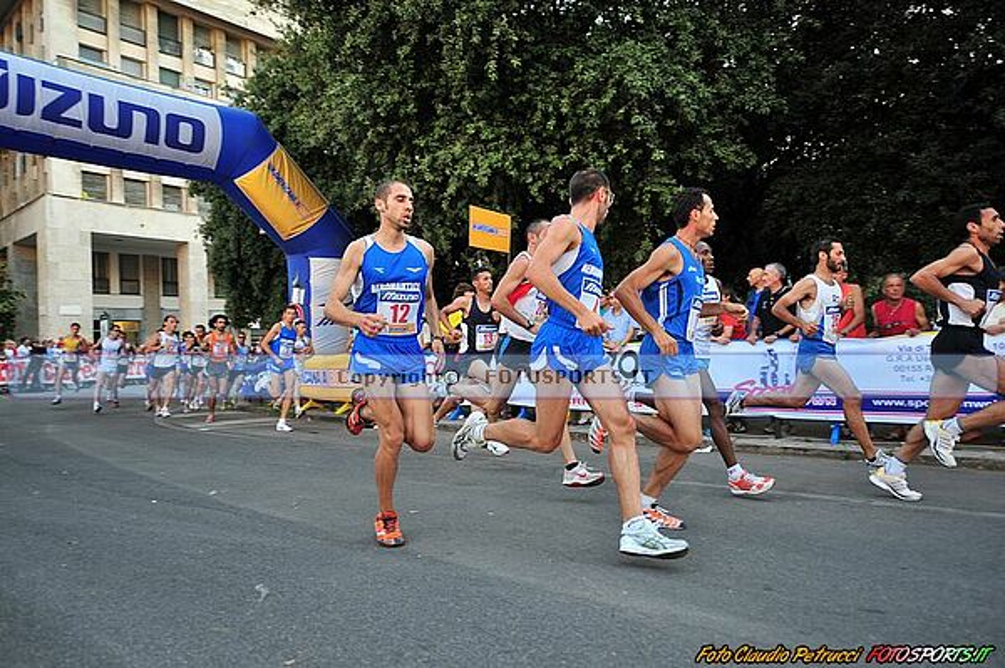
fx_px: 669
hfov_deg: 73.8
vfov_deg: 53.1
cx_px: 502
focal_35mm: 24
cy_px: 334
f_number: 2.8
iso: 400
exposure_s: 1/400
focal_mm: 24
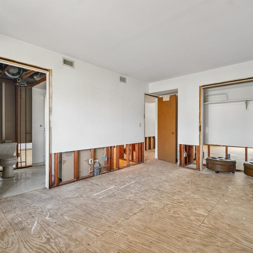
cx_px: 114
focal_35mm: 31
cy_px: 127
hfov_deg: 52.5
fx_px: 256
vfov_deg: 52.5
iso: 2500
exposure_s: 1/50
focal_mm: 24
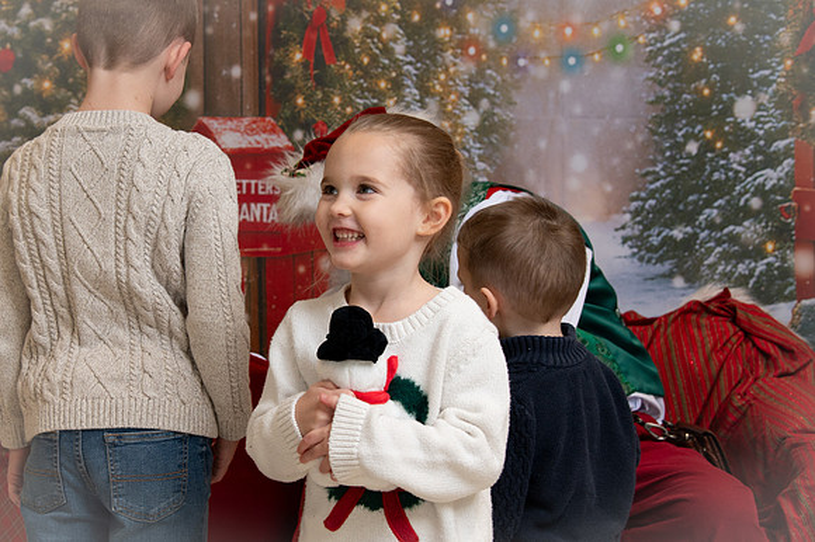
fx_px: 1535
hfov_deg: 29.4
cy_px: 270
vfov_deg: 20.0
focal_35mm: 68
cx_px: 245
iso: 1000
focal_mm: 46
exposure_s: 1/200
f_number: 5
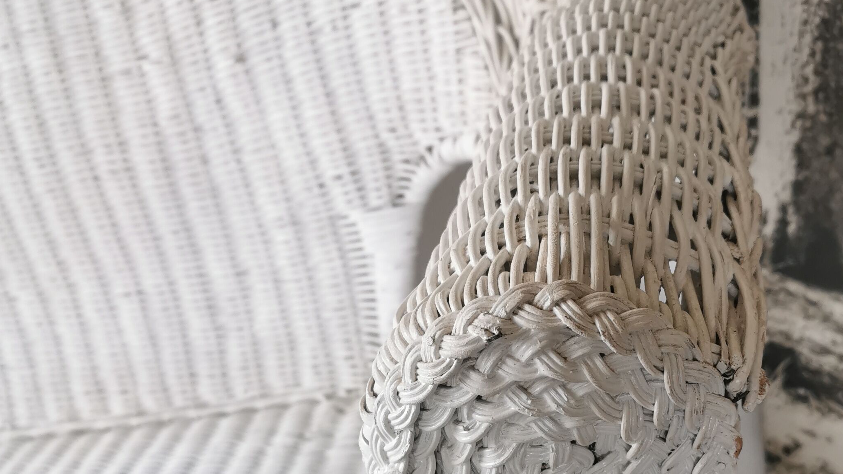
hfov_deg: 39.7
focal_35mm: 52
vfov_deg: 22.5
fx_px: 1162
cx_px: 491
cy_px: 421
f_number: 1.6
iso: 125
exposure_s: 1/120
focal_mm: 5.56
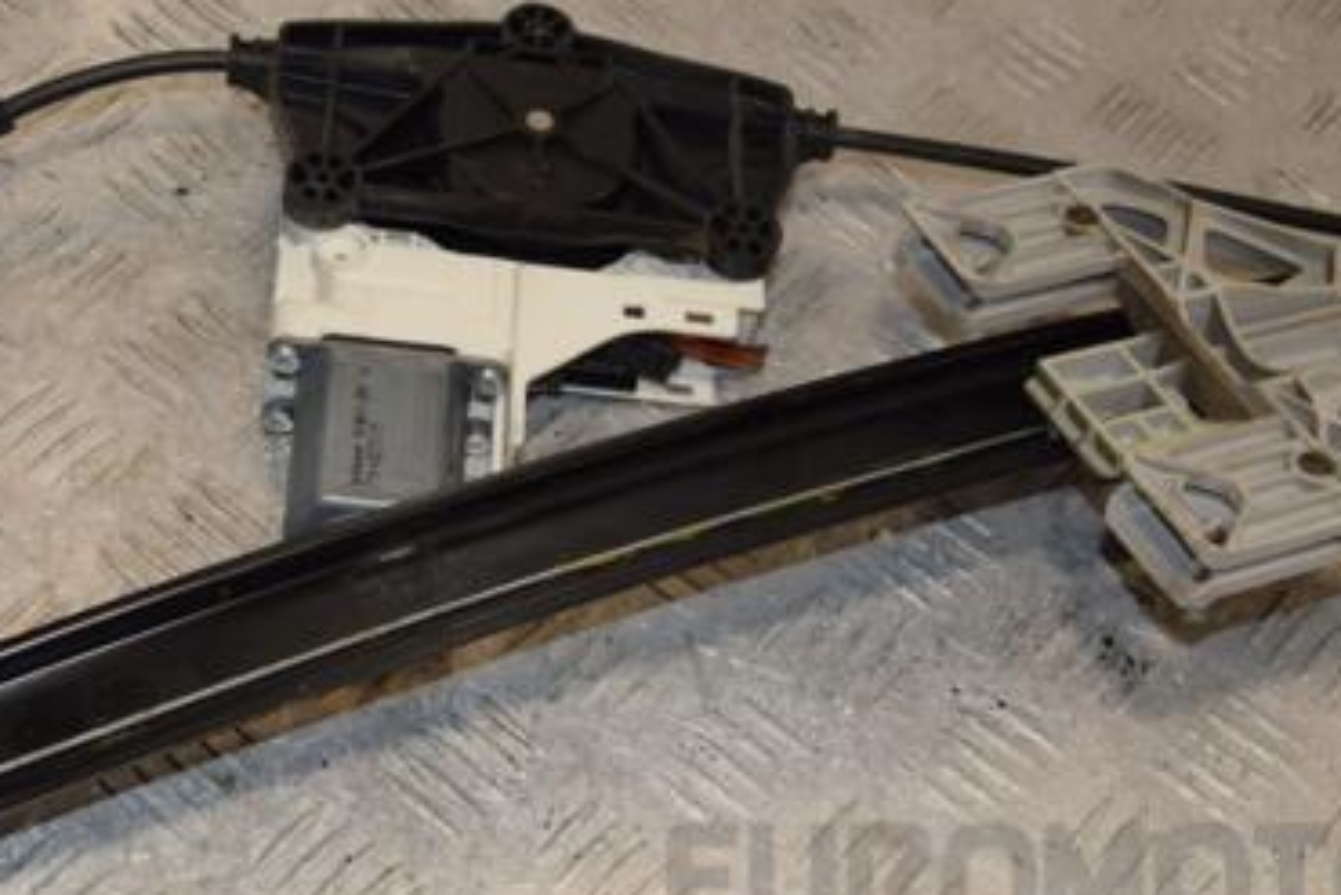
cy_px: 395
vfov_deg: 18.7
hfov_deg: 27.7
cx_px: 598
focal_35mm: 73
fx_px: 2720
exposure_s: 1/200
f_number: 7.1
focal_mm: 30
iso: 800
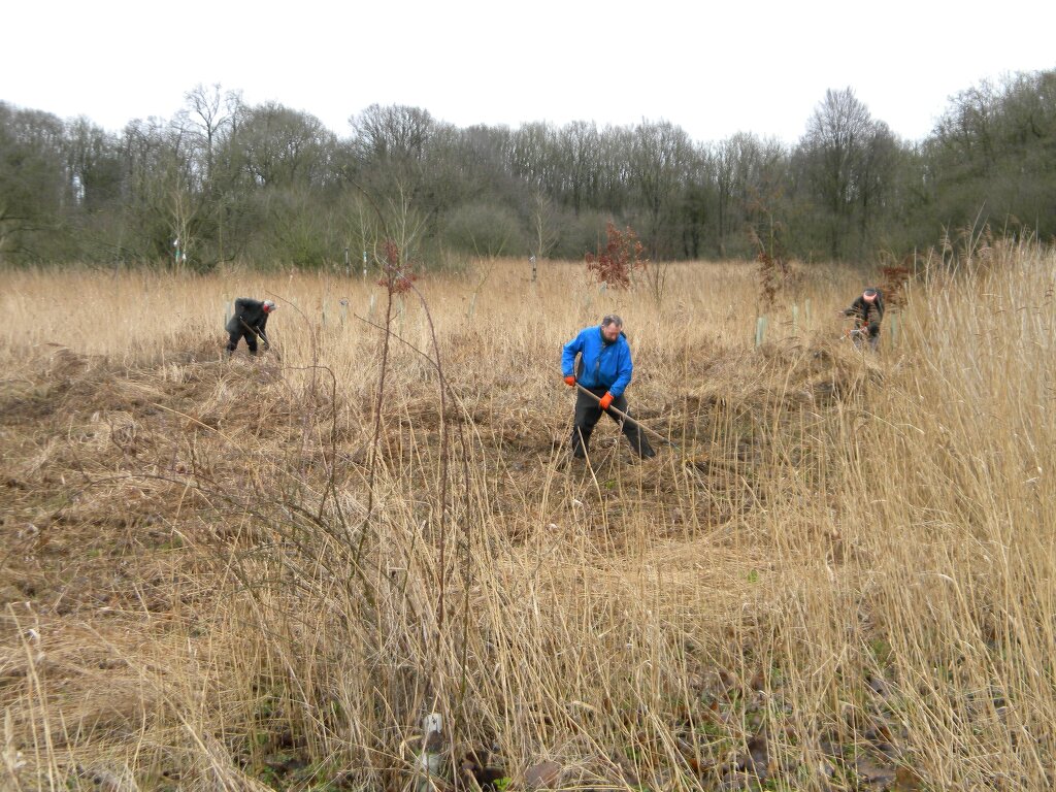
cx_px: 528
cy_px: 396
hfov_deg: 40.4
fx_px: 1434
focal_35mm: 47
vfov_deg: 30.9
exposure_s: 1/99.8
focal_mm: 8.6
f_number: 3.9
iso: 80
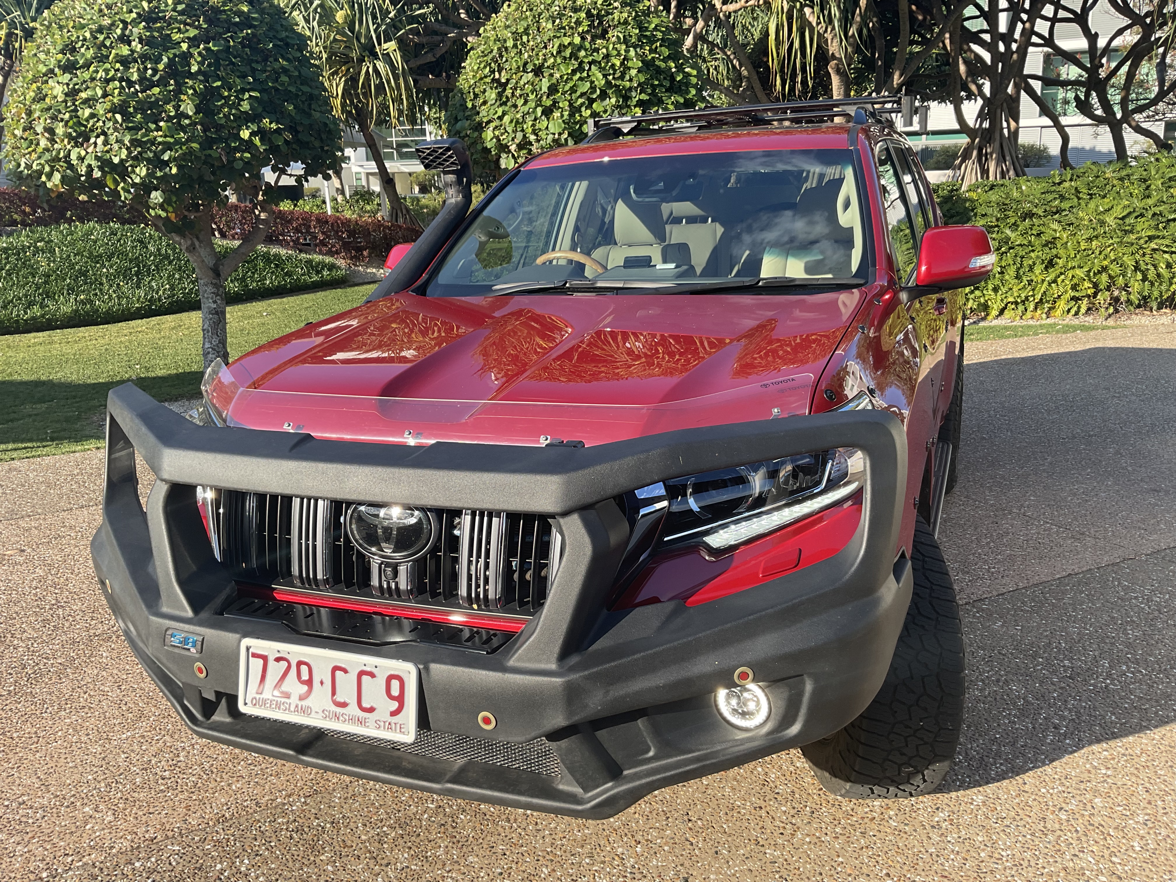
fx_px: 985
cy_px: 441
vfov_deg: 48.2
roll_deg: +1.7
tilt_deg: -15.2
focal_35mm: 29
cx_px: 588
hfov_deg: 61.7
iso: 16
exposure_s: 1/509
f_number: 1.8
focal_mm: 3
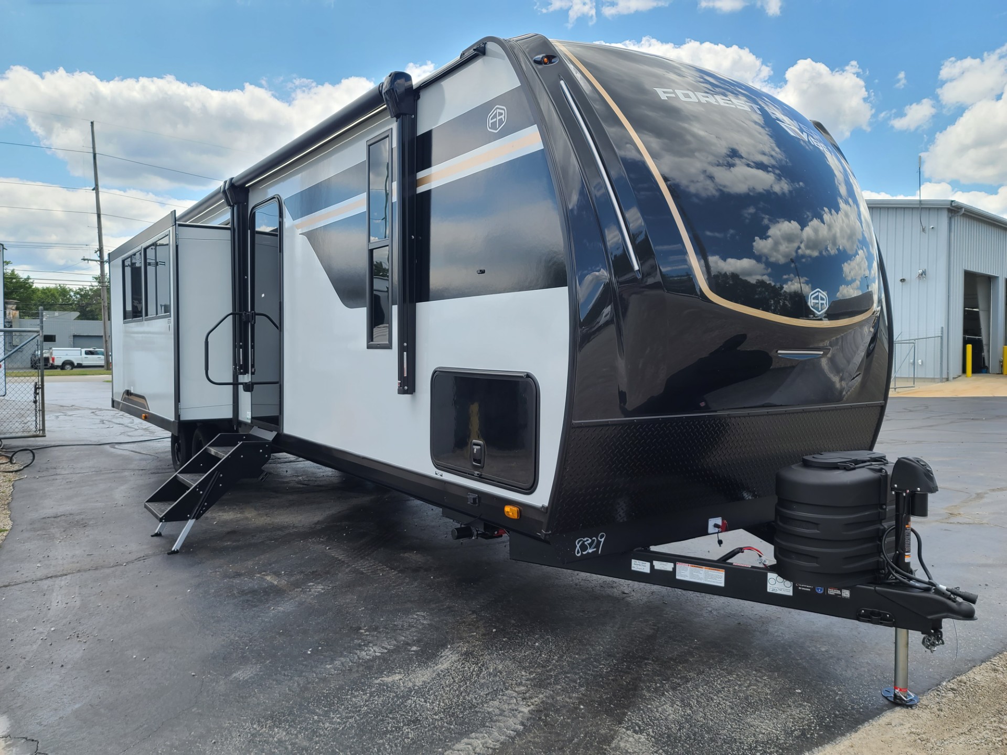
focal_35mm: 25
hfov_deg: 69.4
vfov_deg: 54.9
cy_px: 378
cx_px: 504
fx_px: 727
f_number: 1.8
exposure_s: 1/382
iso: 16
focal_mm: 7
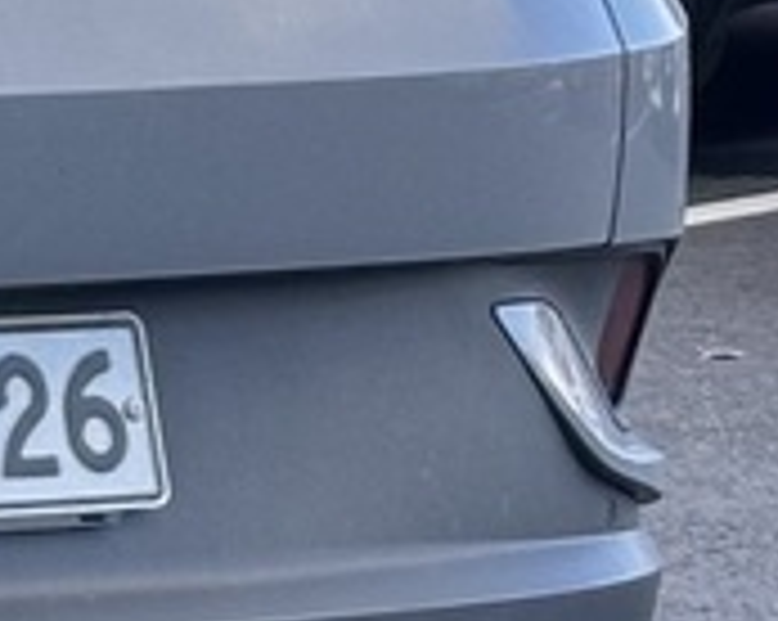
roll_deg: +1.1
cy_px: -468
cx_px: -1453
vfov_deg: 3.9
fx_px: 8970
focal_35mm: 390
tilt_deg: -0.3
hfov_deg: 4.8
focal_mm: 6.86
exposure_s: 1/270
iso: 64
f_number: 1.78
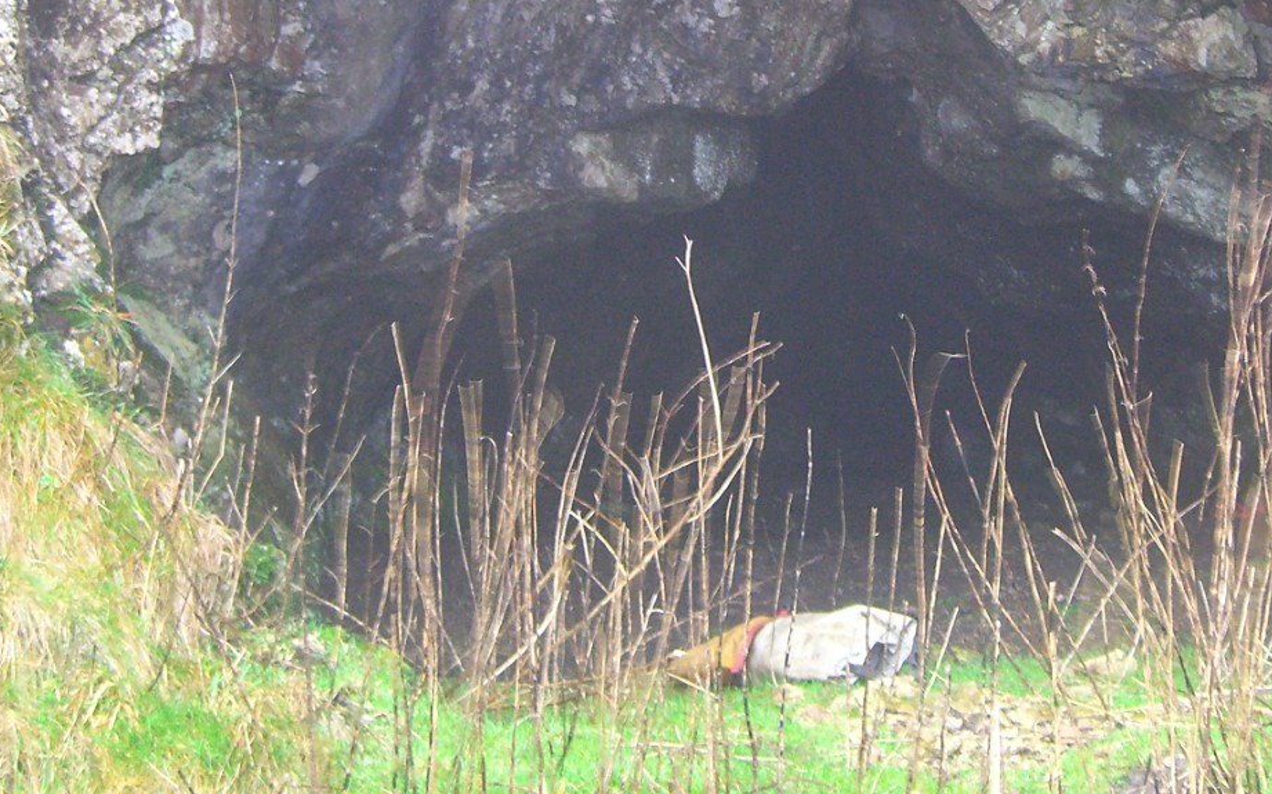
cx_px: 833
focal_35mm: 63
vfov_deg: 20.2
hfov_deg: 32.3
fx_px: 2183
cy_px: 83
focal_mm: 7.9
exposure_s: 1/15
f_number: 2.8
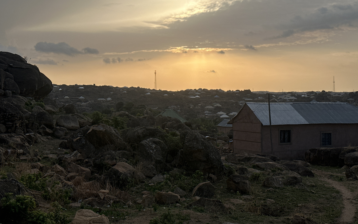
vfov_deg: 25.3
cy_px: 98
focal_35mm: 51
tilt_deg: -0.7
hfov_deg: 39.6
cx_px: 179
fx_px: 498
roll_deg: +0.5
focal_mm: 6.86
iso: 64
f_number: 1.78
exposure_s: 1/4367
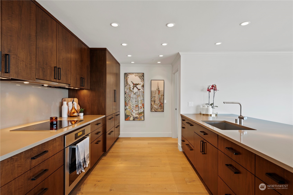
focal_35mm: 19
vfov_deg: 64.6
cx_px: 146
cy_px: 98
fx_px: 155
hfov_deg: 86.9
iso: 400
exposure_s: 1/3
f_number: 8
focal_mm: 19
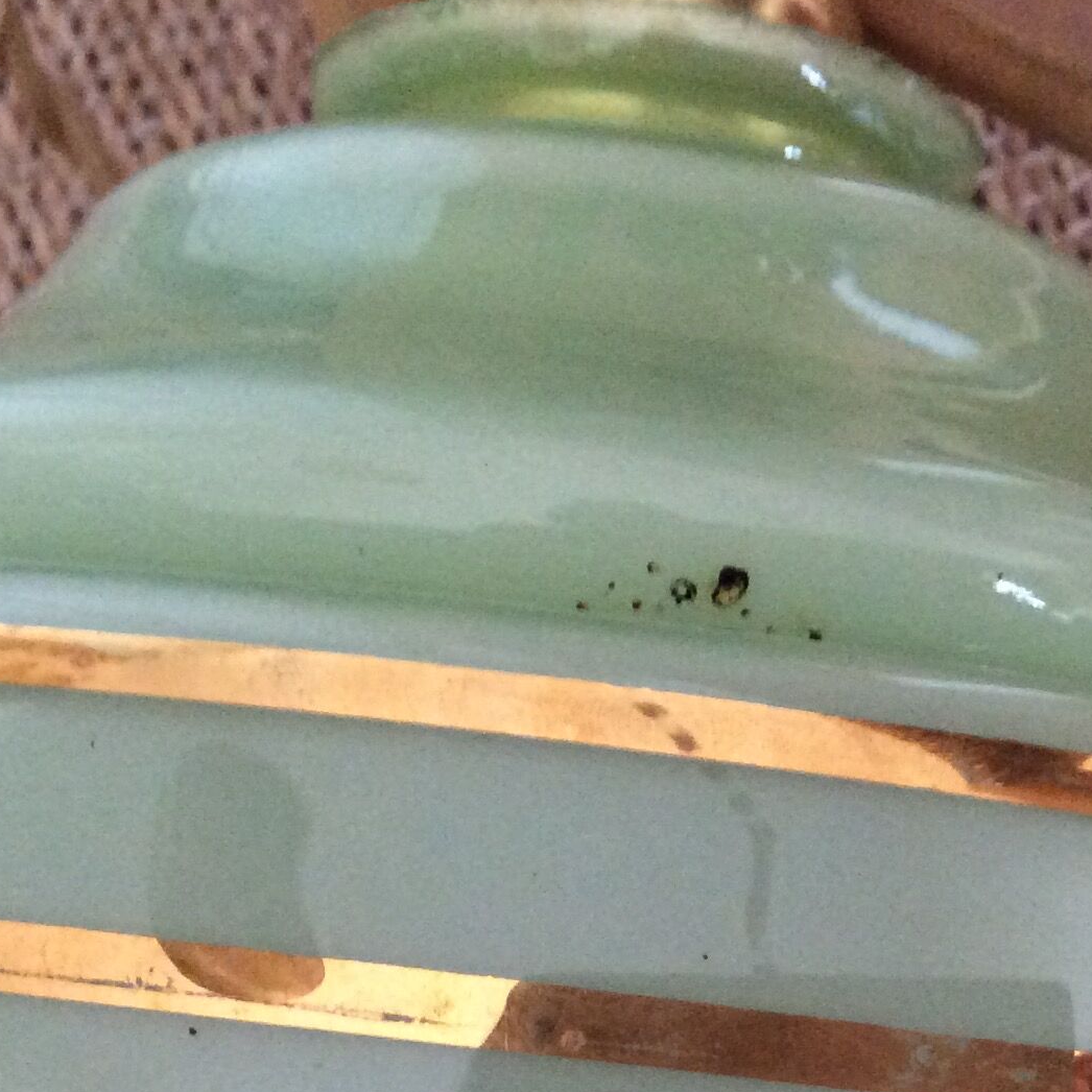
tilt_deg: -62.6
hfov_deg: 24.6
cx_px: 638
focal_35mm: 70
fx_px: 2498
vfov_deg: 24.0
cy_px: 980
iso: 250
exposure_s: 1/25
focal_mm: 3.3
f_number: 2.4
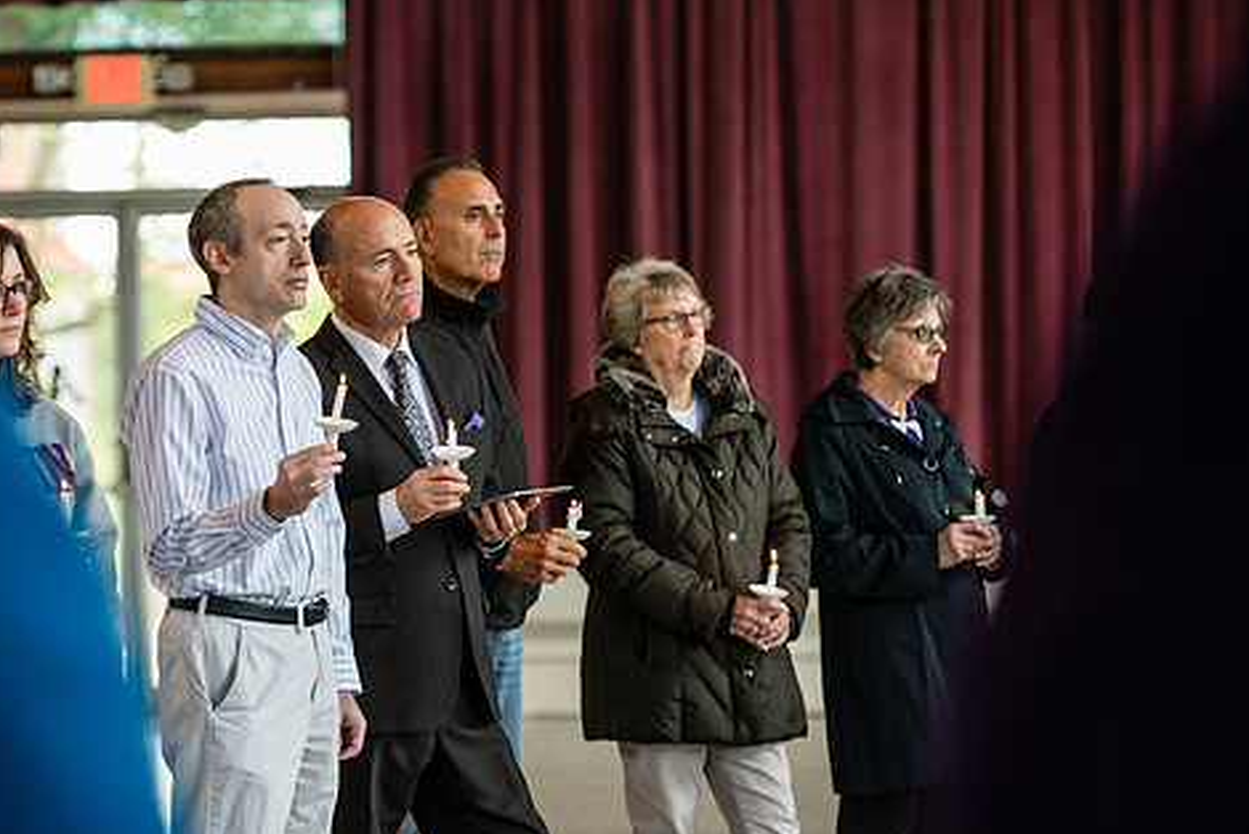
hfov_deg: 14.3
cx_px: 486
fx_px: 4964
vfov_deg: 9.6
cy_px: 490
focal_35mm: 143
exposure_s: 1/200
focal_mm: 116
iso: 1000
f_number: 2.8
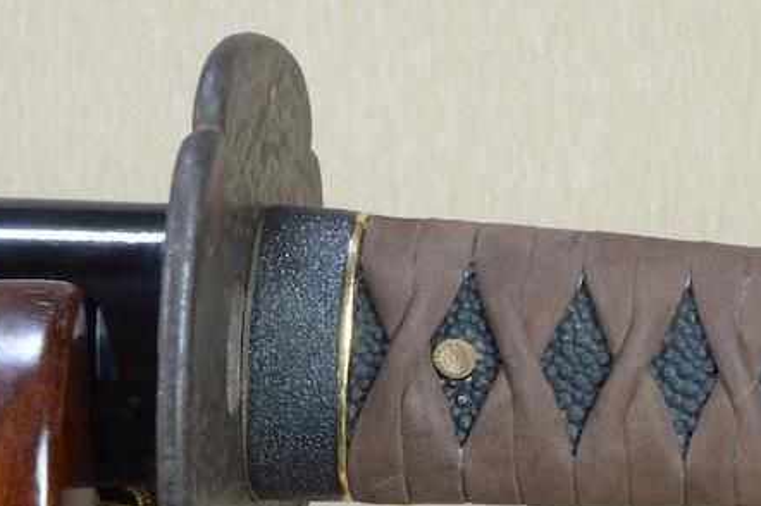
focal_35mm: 133
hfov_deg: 14.4
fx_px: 2809
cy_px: 383
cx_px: 1126
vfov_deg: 10.3
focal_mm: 28
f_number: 11
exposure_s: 1/2
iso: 400
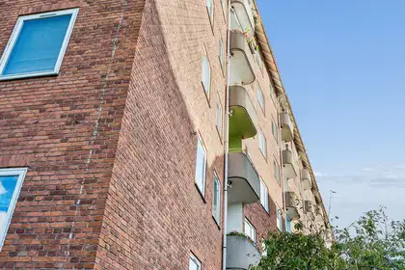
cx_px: 202
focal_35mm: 30
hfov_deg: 61.9
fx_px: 337
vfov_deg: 43.6
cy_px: 135
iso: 400
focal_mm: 30
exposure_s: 1/500
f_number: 6.3
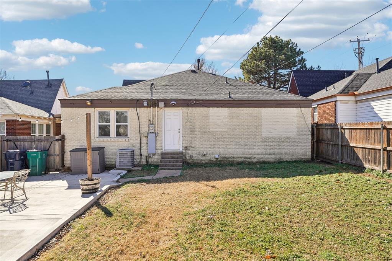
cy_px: 130
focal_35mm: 24
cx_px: 196
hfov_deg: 73.7
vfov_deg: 53.1
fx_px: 261
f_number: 8
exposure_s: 1/160
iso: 100
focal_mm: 24
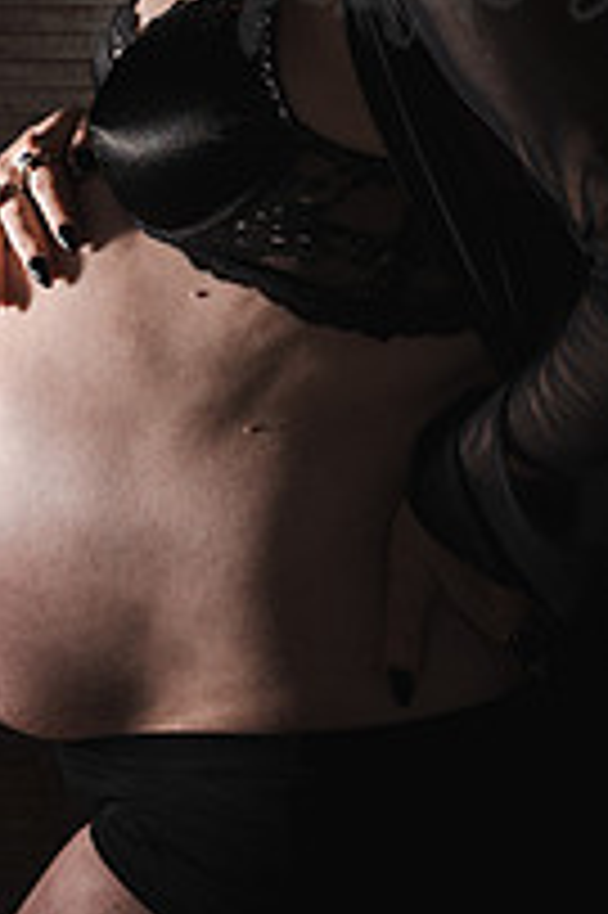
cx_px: 304
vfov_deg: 17.9
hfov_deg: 12.3
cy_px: -45
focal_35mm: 111
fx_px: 2817
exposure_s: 1/160
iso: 80
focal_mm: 50
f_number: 7.1
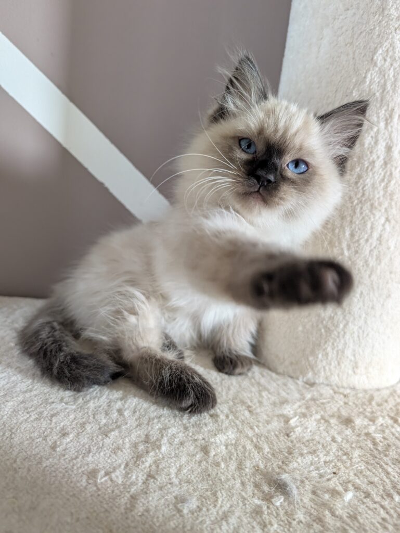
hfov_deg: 56.9
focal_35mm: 24
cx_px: 200
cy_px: 266
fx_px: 369
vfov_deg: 71.6
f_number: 1.68
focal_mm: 6.9
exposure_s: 1/181
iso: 701
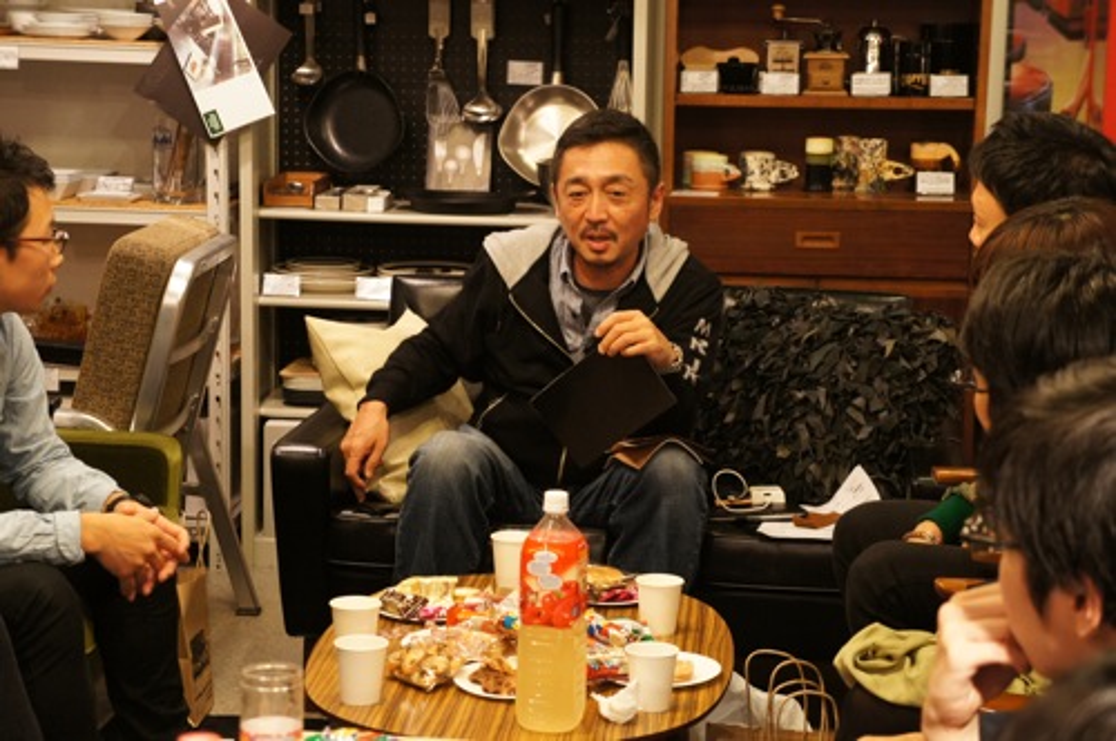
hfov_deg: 24.6
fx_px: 2554
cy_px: 370
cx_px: 558
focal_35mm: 82
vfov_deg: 16.5
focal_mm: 55
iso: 1600
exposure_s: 1/30
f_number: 5.6
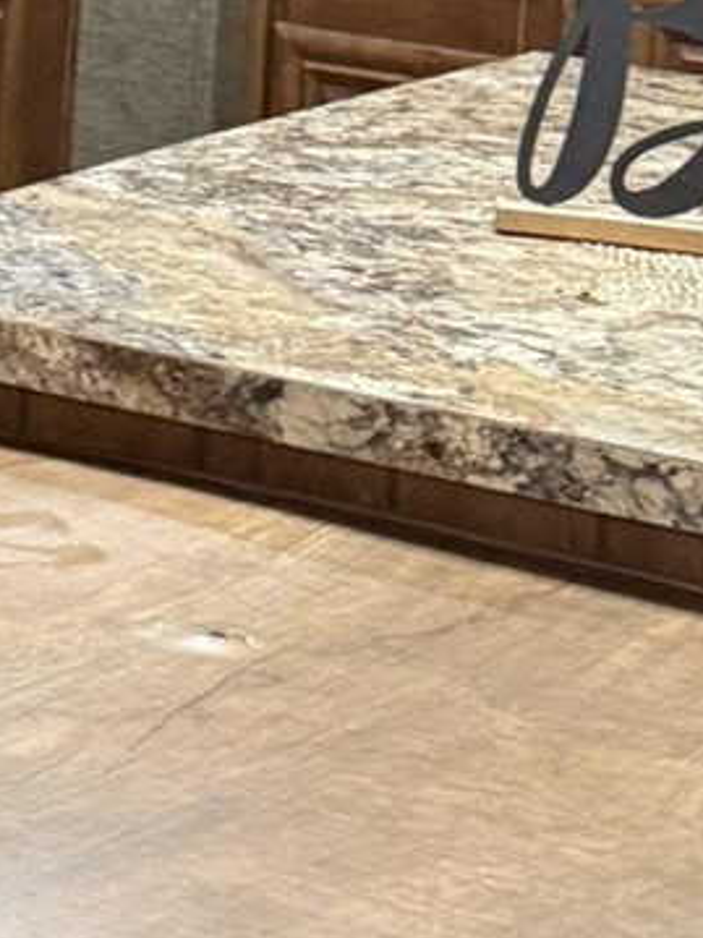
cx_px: -319
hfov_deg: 10.5
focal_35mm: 137
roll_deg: -1.8
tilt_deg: -6.8
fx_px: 3712
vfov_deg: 14.1
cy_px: -44
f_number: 1.78
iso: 640
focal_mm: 6.76
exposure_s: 1/60
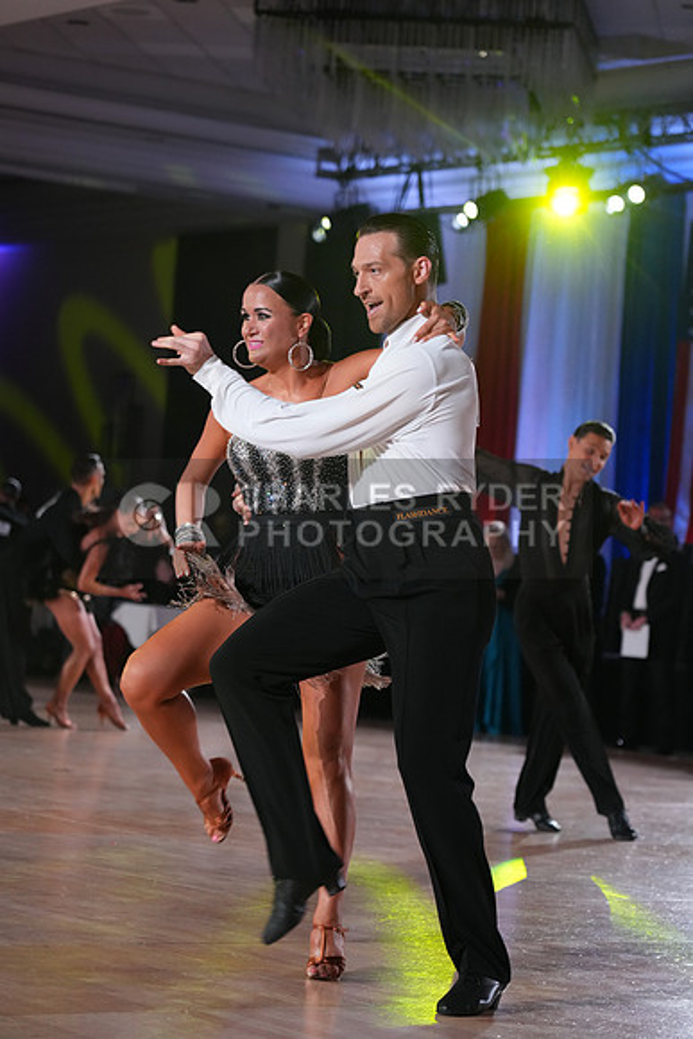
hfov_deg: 13.0
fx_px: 3030
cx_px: 346
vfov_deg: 19.5
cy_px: 520
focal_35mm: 105
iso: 3200
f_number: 4
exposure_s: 1/500
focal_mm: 105
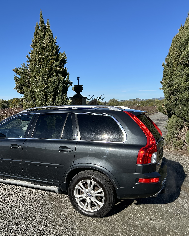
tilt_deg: -1.3
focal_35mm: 34
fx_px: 238
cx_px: 50
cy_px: 118
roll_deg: +0.4
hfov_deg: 42.2
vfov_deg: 52.8
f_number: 1.5
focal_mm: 5.7
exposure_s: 1/3460
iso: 50
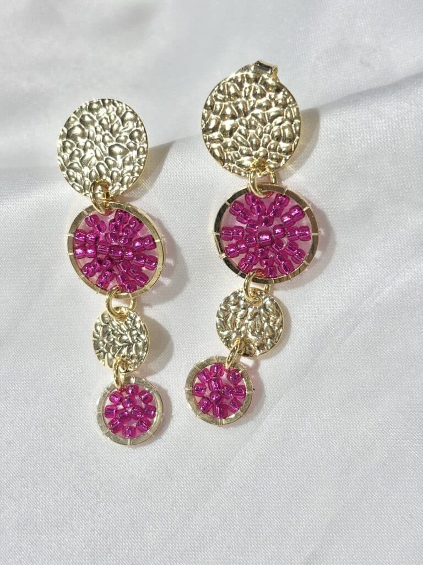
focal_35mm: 52
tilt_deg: -58.4
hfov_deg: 28.0
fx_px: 847
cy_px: 282
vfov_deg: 36.8
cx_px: 212
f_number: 1.6
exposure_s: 1/271
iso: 32
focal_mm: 5.96
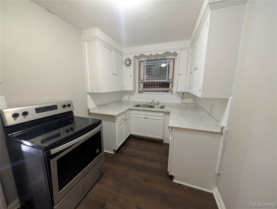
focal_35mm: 12
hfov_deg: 110.5
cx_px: 138
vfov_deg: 94.6
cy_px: 104
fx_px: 96
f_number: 1.7
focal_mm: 2.02
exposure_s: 1/15
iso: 89
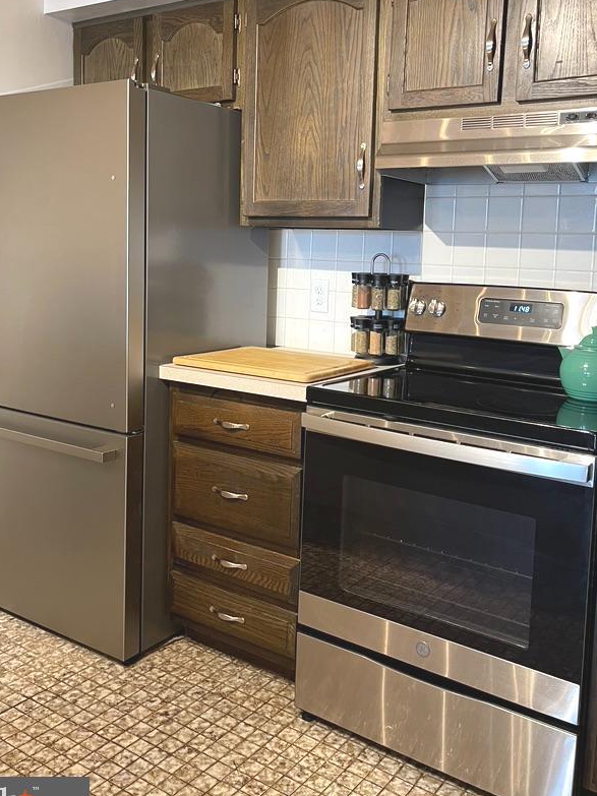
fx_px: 782
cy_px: 311
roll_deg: -1.8
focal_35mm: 34
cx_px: 311
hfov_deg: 41.8
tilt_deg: -6.0
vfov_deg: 53.5
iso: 250
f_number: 1.6
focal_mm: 5.1
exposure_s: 1/60
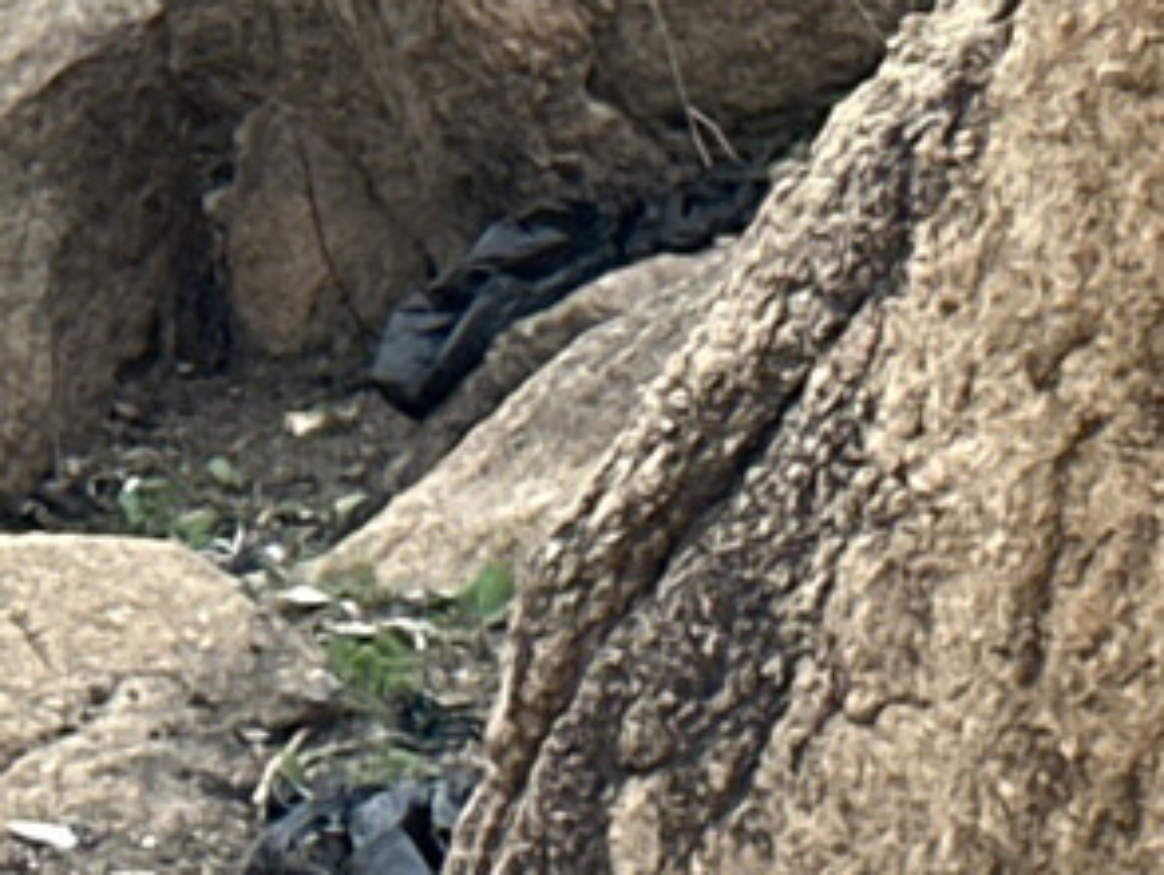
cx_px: -1778
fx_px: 10971
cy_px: -1025
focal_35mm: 326
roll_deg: -1.1
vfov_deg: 4.5
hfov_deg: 5.8
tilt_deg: -8.3
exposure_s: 1/60
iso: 200
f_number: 1.78
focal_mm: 6.86
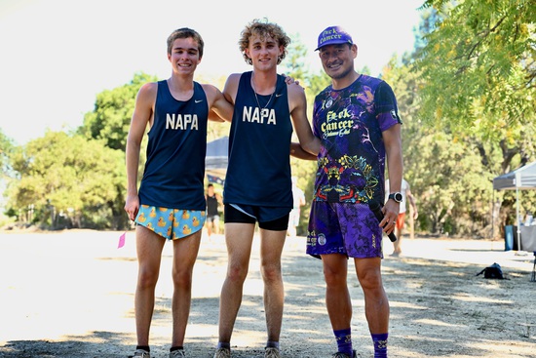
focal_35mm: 70
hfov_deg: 28.8
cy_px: 179
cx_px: 268
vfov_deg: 19.5
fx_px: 1042
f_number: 4
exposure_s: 1/500
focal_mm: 70
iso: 500
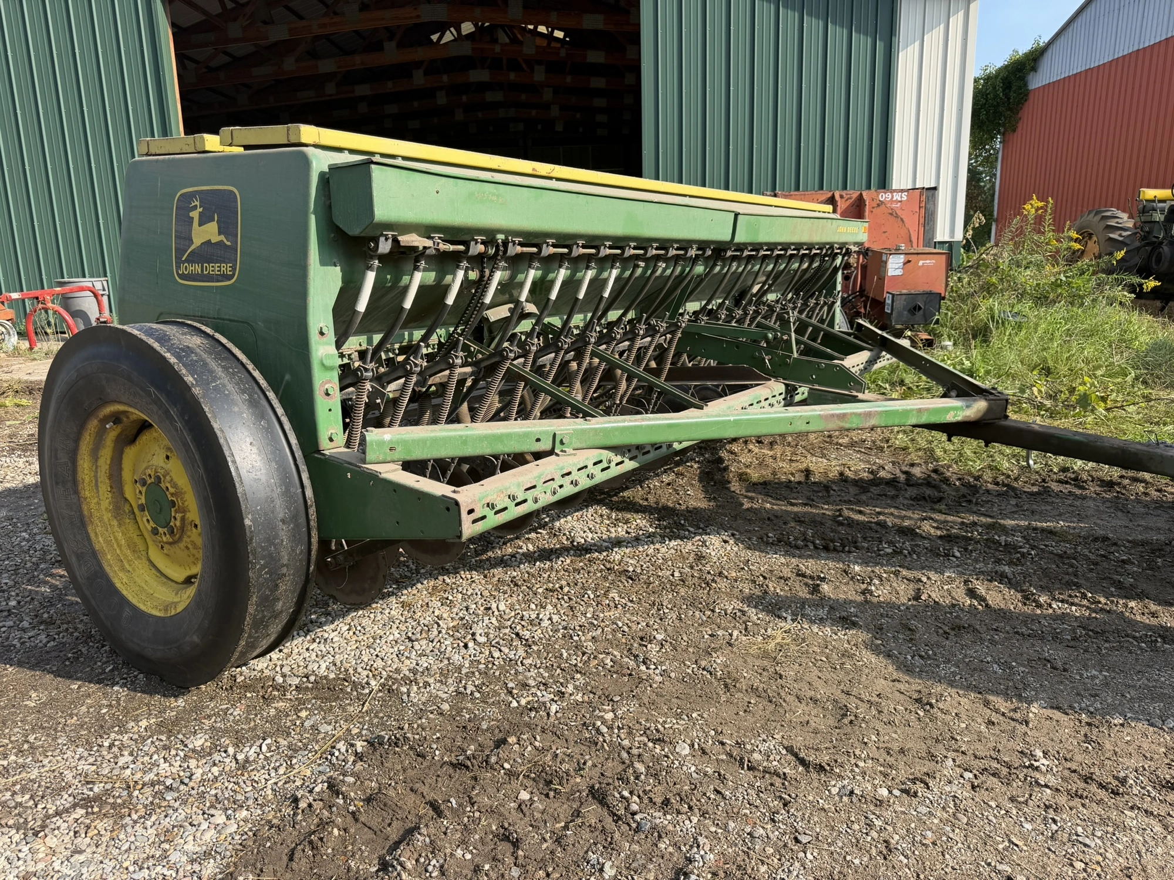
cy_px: 440
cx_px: 587
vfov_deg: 56.8
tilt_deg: -12.0
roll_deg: +2.0
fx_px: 814
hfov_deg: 71.6
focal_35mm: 24
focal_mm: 6.76
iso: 80
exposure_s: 1/1727
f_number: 1.78
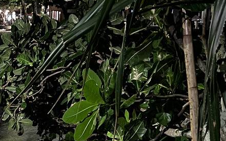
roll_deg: +0.0
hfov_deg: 19.8
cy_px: 158
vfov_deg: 12.8
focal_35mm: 100
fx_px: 616
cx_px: -29
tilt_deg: -13.8
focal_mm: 5.7
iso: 1000
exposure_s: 1/25
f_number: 1.5
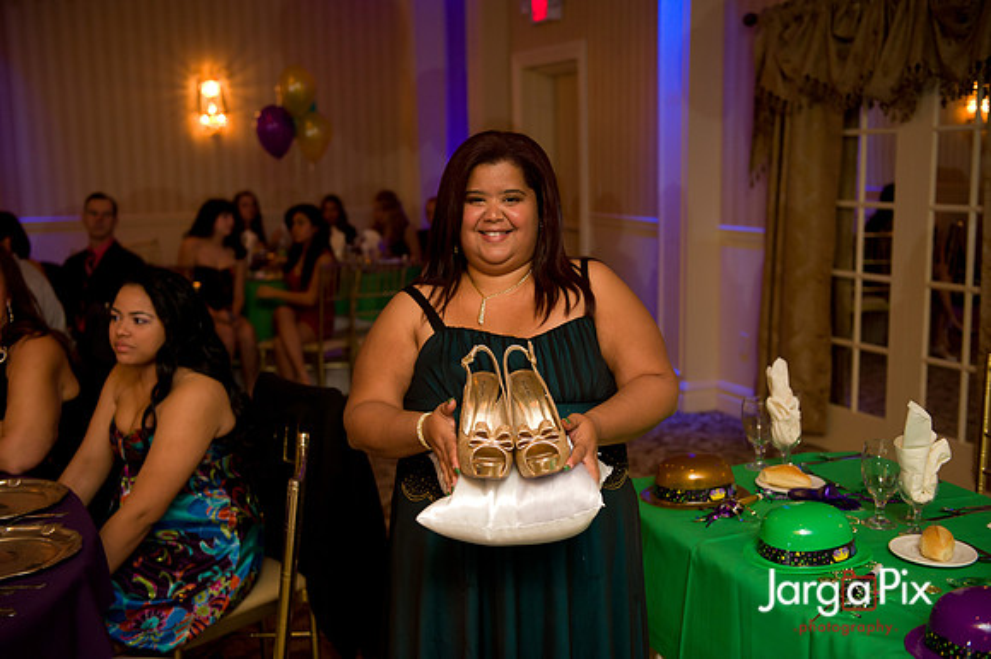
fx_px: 1155
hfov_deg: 46.4
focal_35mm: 42
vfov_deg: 31.9
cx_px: 496
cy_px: 330
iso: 1600
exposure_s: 1/125
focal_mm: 42
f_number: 3.2
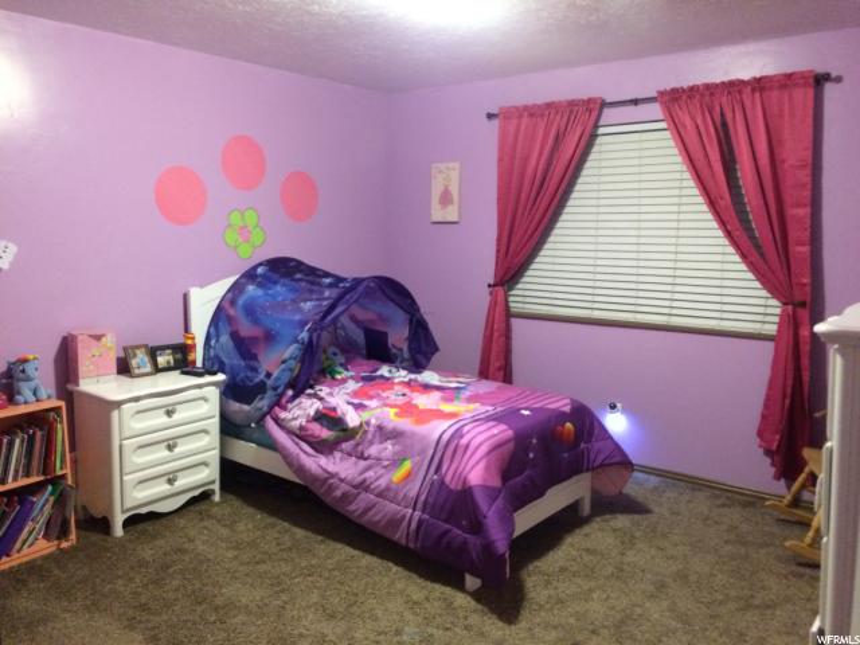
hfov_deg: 61.7
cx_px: 430
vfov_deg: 48.2
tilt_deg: -7.6
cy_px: 322
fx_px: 720
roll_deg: -0.2
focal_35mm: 29
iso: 320
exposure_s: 1/15
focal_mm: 4.15
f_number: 2.2
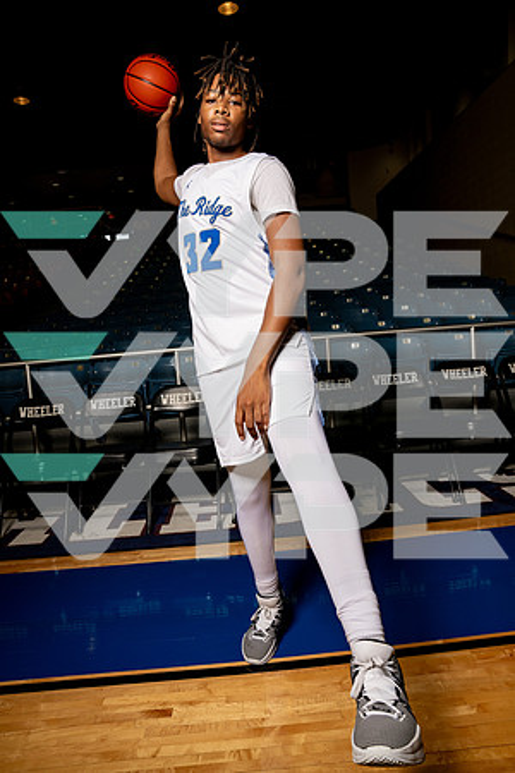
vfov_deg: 73.7
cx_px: 258
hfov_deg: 53.1
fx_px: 515
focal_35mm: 24
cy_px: 386
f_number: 7.1
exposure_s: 1/125
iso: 250
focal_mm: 24
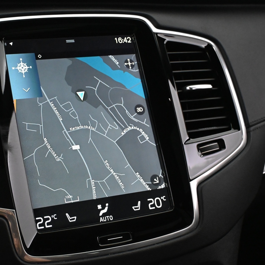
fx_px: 531
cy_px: 133
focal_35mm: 61
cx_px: 82
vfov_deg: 28.0
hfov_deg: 27.8
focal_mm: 31.5
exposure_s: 1/60
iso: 5600
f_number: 5
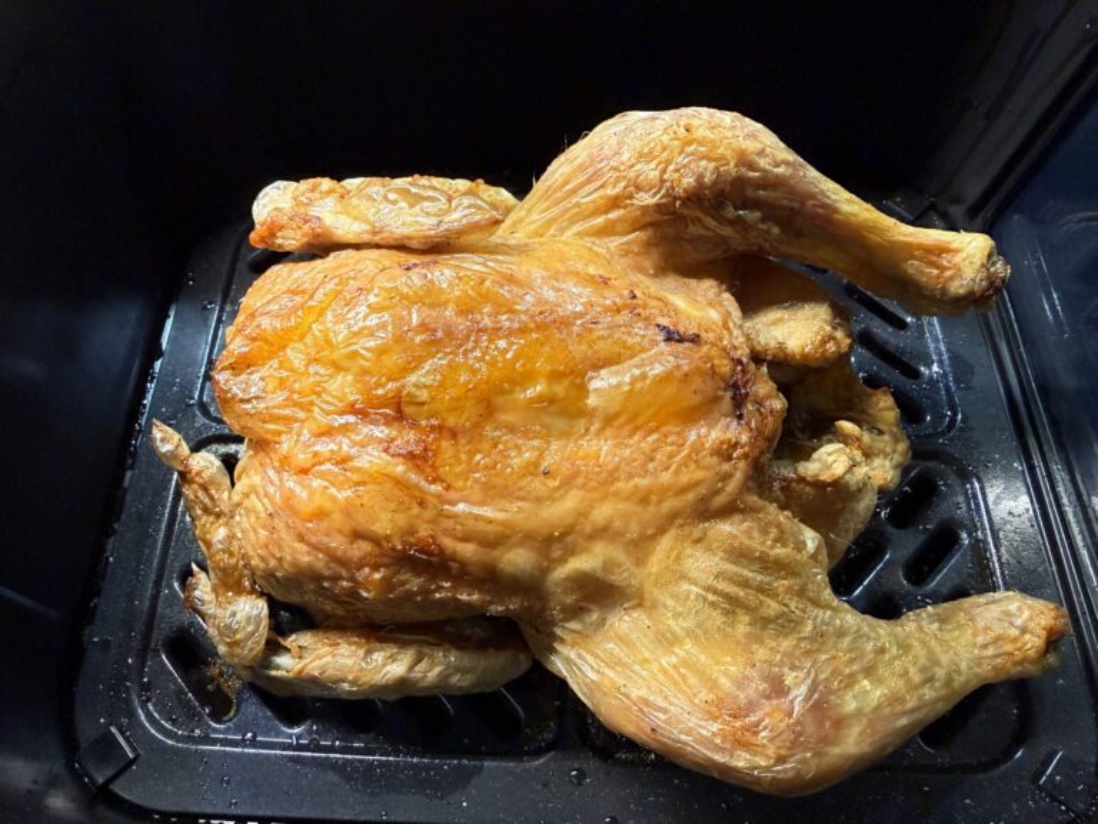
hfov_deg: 71.6
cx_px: 549
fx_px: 761
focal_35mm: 24
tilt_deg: -62.3
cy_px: 412
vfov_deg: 56.8
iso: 250
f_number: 2.2
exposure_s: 1/50
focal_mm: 2.22
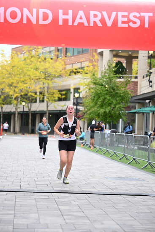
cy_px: 116
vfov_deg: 23.6
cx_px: 78
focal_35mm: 86
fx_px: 555
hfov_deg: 15.9
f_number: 2.8
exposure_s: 1/2000
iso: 640
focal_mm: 86
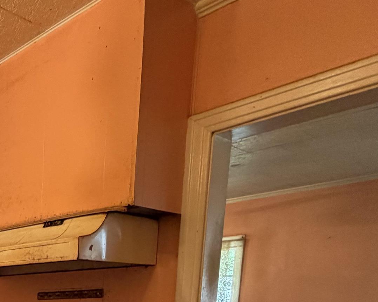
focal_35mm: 39
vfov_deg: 32.0
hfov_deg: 34.6
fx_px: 436
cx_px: -102
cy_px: 359
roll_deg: +1.2
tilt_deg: -6.9
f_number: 2.2
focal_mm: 2.22
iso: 320
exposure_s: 1/60
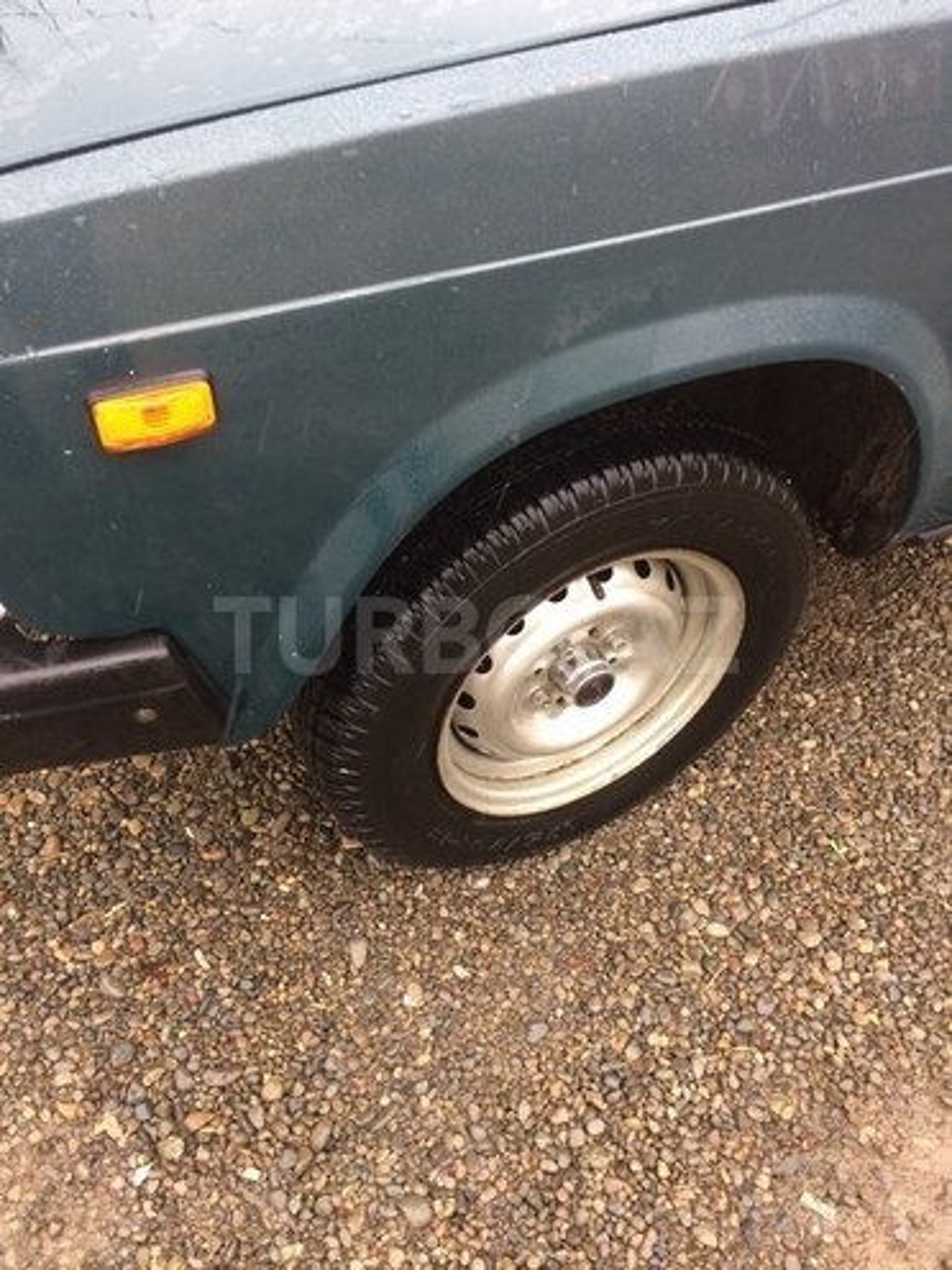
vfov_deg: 61.7
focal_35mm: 29
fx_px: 1063
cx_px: 476
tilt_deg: -46.7
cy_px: 635
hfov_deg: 48.2
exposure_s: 1/33
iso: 40
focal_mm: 4.15
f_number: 2.2
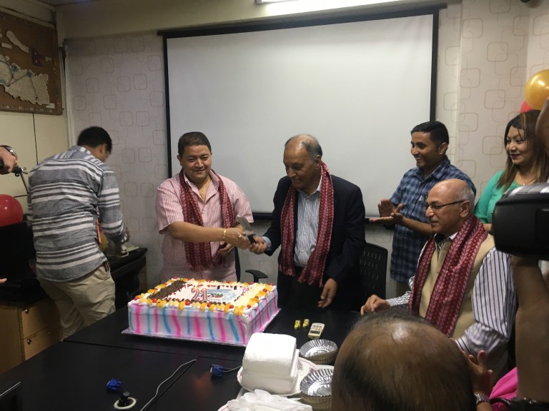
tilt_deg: -6.8
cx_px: 274
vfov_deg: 48.2
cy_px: 206
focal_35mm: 29
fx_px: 460
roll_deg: +1.4
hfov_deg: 61.7
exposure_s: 1/33
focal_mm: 4.15
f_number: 2.2
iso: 100
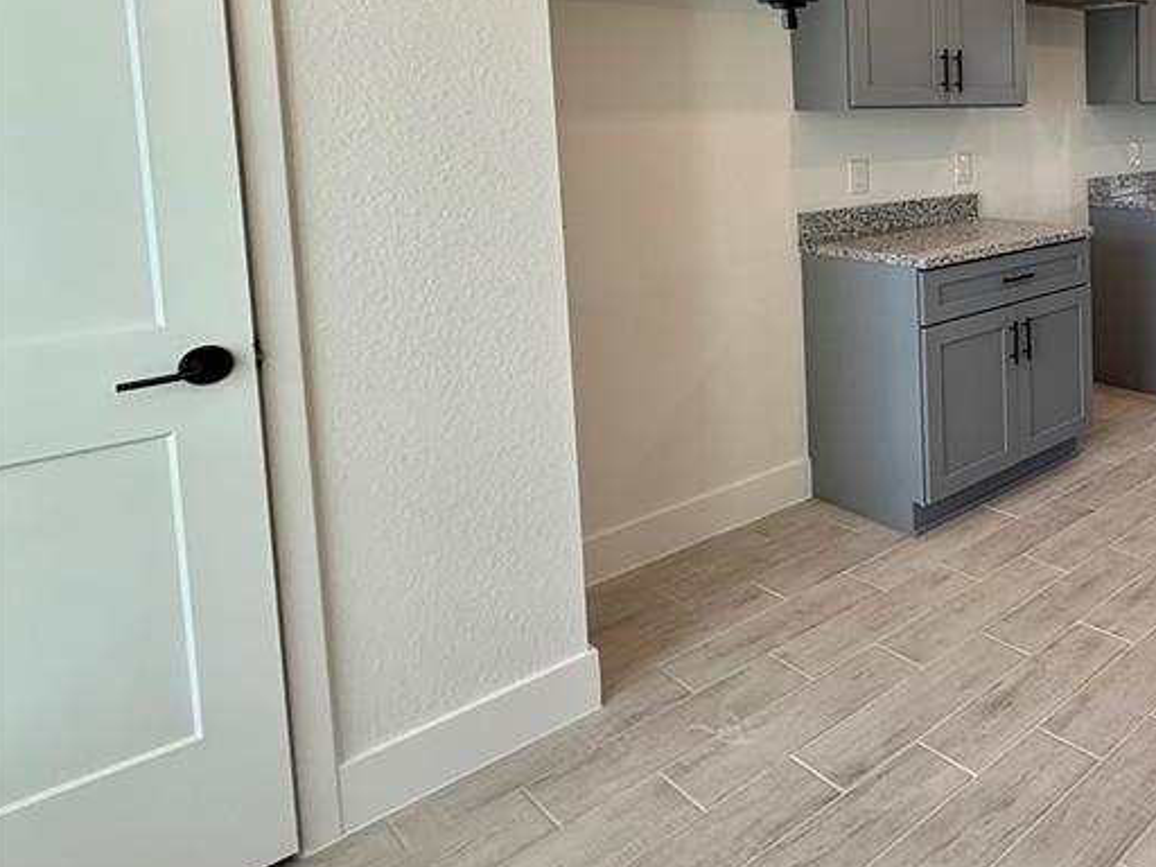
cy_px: 172
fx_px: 935
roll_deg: +0.5
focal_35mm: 28
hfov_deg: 51.4
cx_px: 1145
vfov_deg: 47.0
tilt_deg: -3.2
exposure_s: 1/120
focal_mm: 2.22
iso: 100
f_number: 2.2
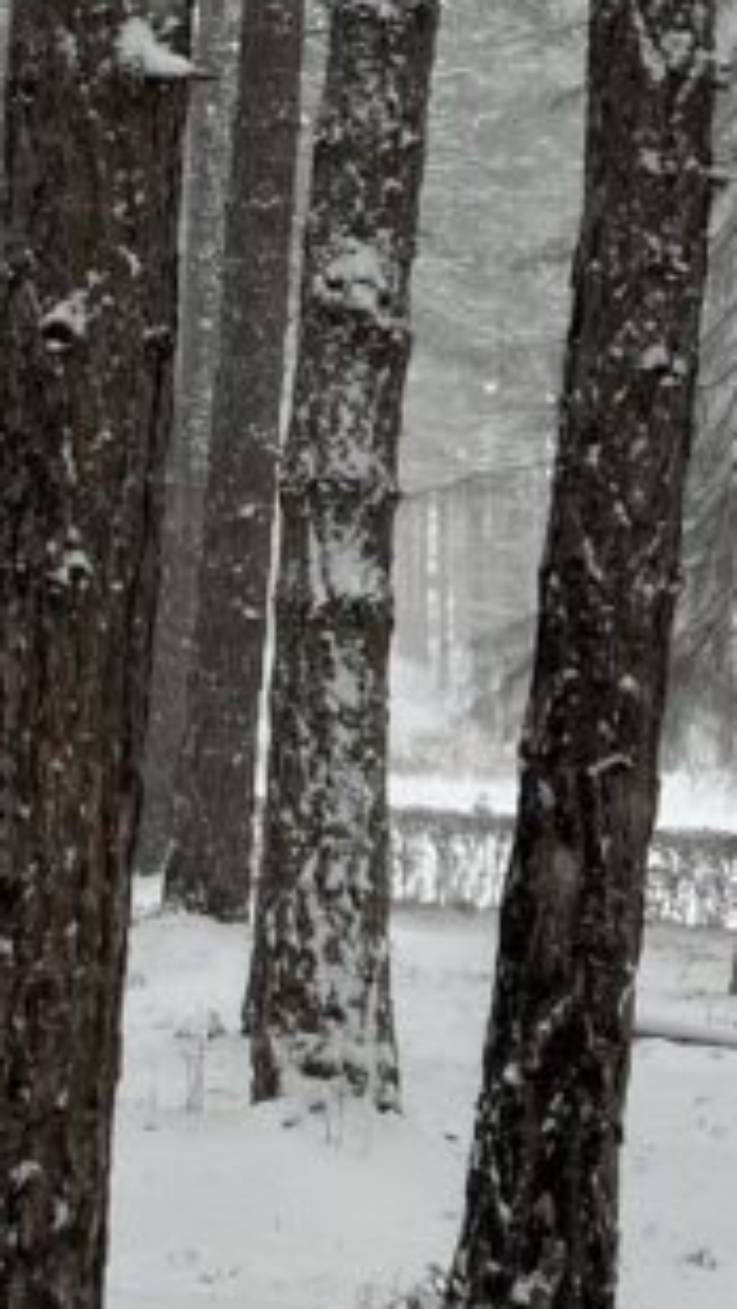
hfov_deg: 11.6
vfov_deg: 22.4
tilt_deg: +1.9
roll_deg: -2.9
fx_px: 3263
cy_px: 284
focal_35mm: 94
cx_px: -741
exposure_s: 1/434
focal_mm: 5.7
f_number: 1.5
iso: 50
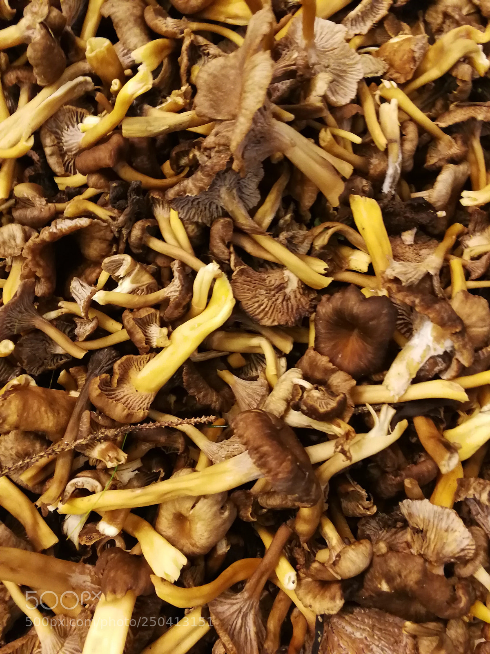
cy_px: 327
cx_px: 245
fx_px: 510
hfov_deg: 51.4
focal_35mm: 27
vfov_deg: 65.3
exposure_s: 1/25
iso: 400
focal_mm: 3.95
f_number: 2.2
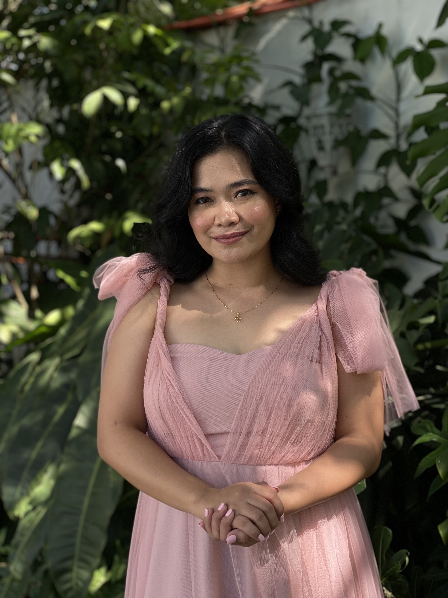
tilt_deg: -2.2
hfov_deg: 28.0
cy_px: 299
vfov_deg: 36.8
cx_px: 224
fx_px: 897
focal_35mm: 52
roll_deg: +0.1
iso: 20
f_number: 2
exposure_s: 1/189
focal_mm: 6
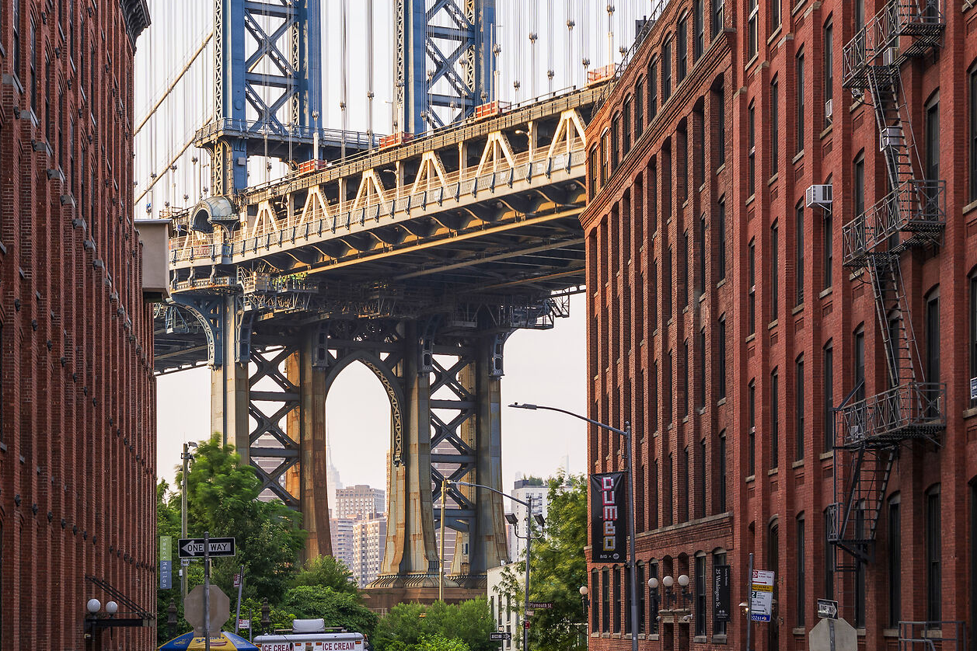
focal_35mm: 84
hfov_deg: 24.1
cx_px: 366
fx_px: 2279
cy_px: 196
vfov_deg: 16.2
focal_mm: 44
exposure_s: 40
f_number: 9
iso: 100
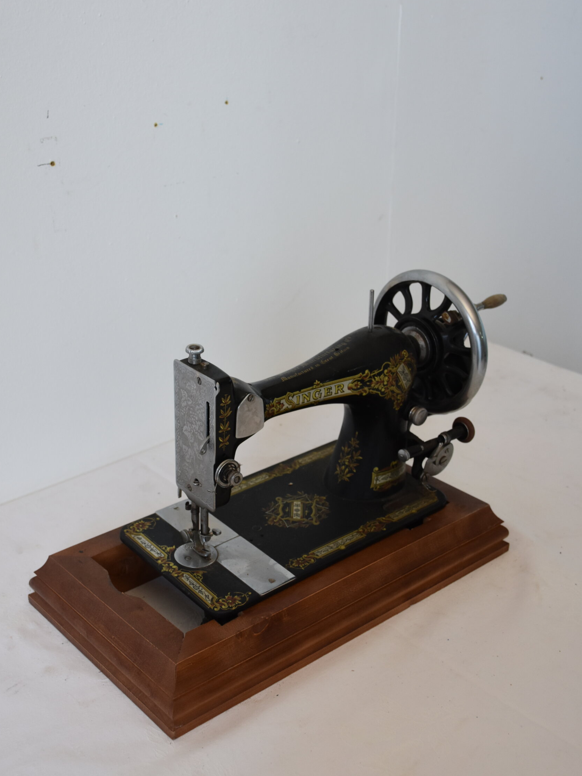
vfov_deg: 43.8
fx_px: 964
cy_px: 418
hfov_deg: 33.6
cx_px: 287
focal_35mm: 43
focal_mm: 26
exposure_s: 1/80
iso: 800
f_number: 4.5
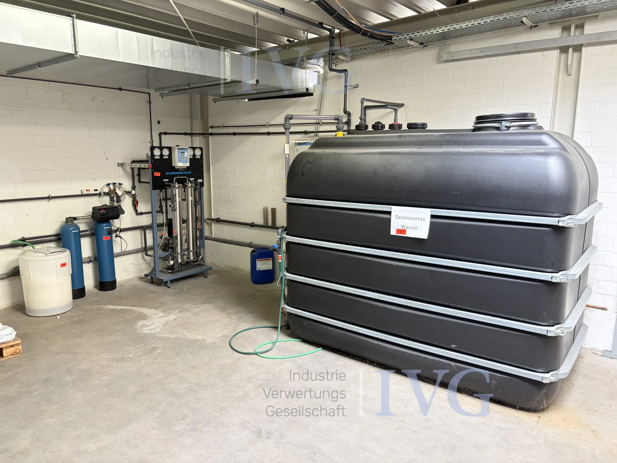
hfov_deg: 67.3
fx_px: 463
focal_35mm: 26
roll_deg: -0.1
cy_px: 232
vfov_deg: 53.1
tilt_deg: -10.6
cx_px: 308
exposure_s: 1/50
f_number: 1.6
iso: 320
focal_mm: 5.96
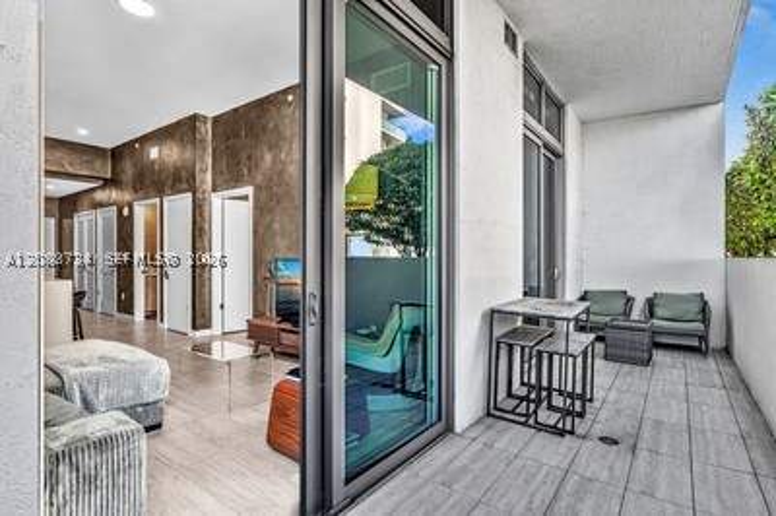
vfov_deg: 67.3
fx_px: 388
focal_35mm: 18
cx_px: 388
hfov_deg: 90.0
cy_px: 258
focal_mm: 18
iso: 200
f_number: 8
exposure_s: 1/60
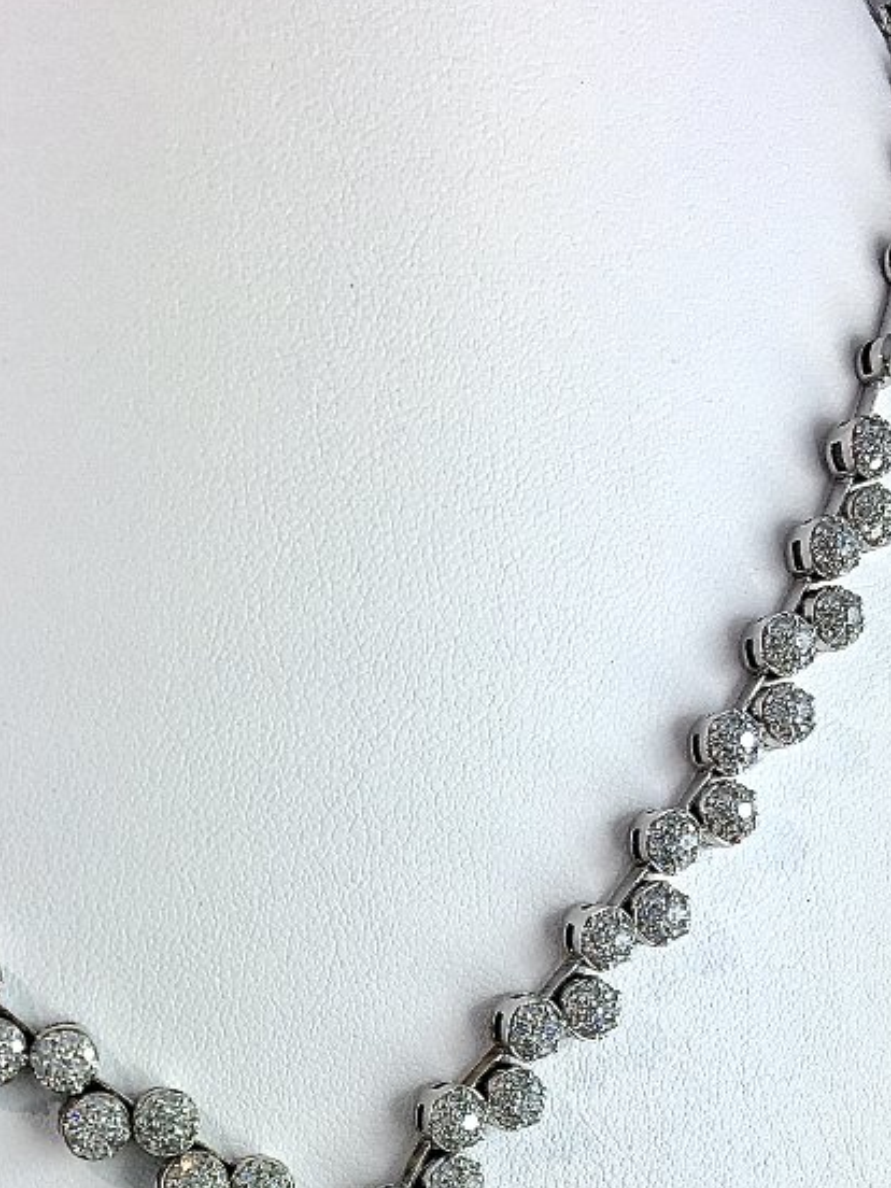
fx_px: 2162
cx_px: 153
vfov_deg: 29.8
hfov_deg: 22.9
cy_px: 990
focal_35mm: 63
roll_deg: -1.6
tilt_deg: -27.3
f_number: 2.2
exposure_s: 1/240
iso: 25
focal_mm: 4.15
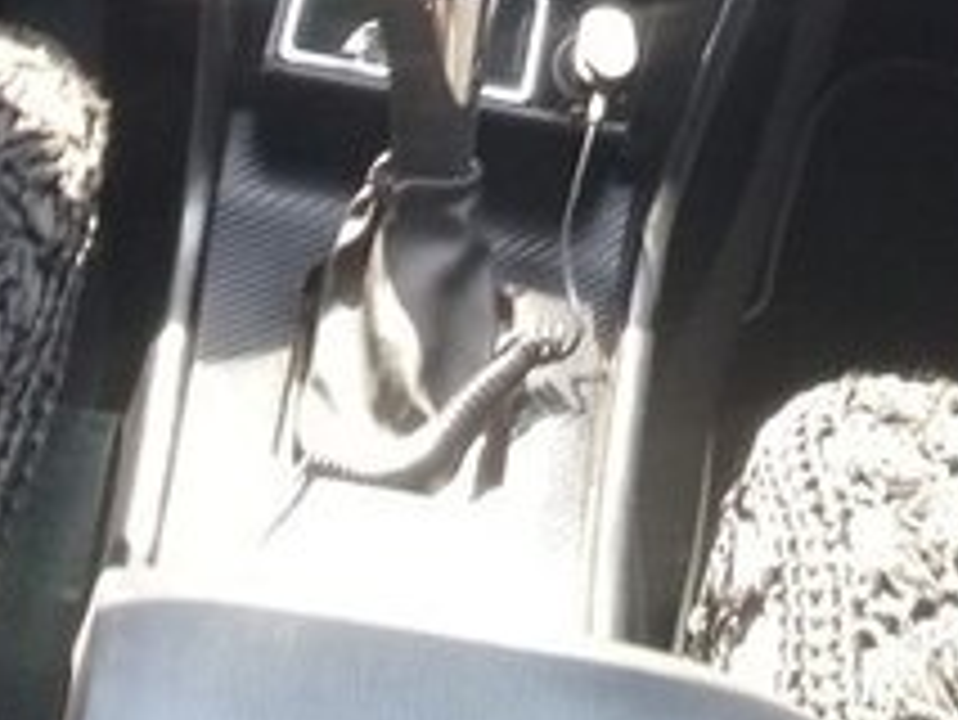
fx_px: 2658
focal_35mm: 96
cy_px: -272
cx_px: 927
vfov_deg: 14.6
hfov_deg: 19.9
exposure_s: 1/33
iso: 50
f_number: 2.2
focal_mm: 3.3
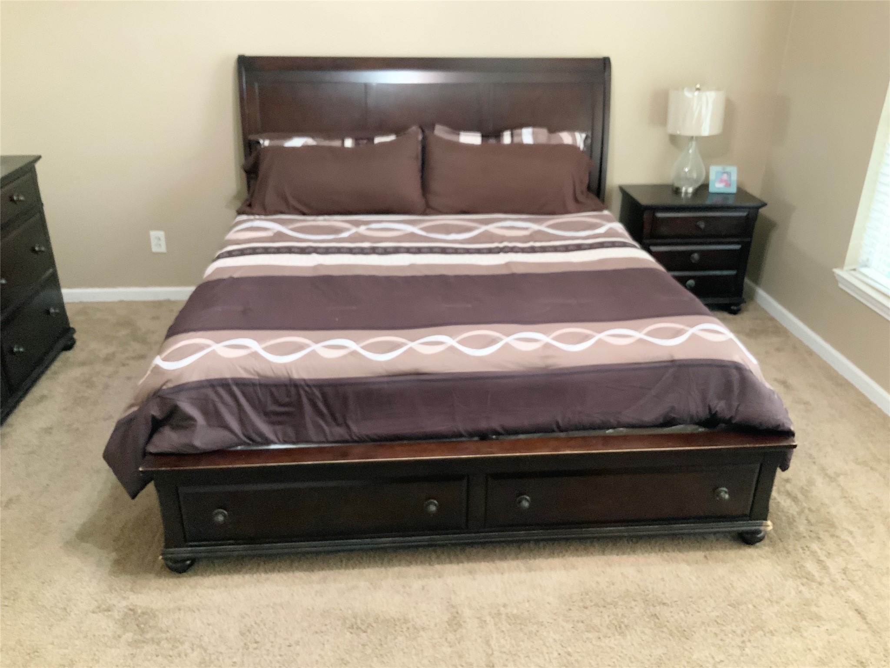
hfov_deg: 61.7
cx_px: 445
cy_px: 334
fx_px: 746
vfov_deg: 48.2
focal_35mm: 29
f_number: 1.8
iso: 250
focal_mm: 3
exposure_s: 1/60
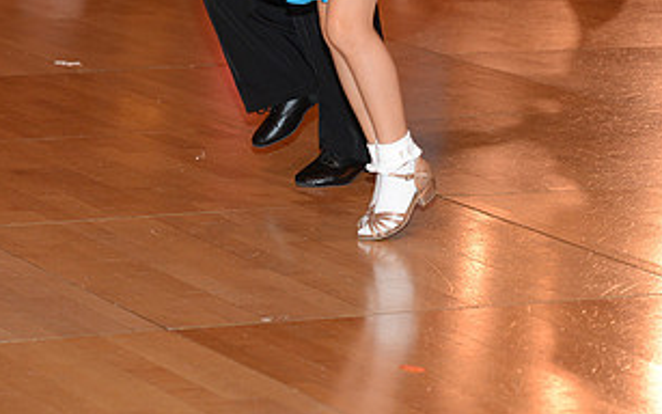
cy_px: -134
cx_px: 307
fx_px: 3826
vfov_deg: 6.1
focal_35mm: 212
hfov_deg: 9.9
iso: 1000
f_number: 5.6
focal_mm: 110
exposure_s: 1/250
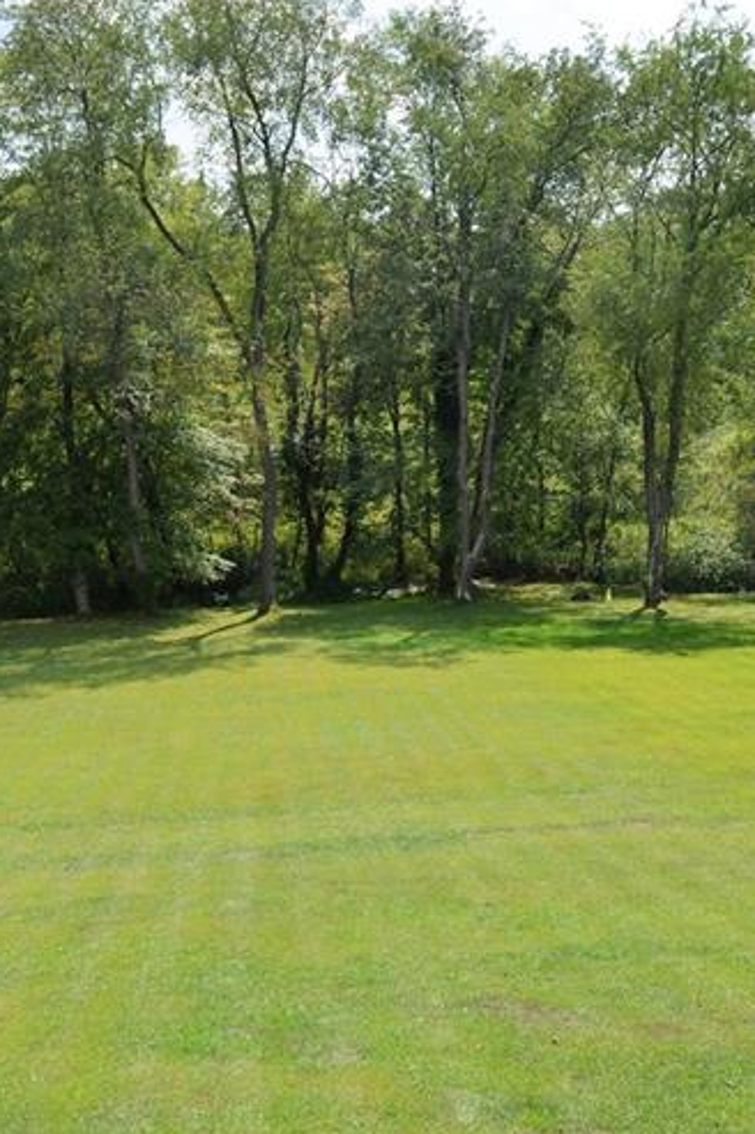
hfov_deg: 31.8
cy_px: 768
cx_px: 352
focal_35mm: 42
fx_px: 1323
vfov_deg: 45.6
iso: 160
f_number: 8
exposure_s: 1/250
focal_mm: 18
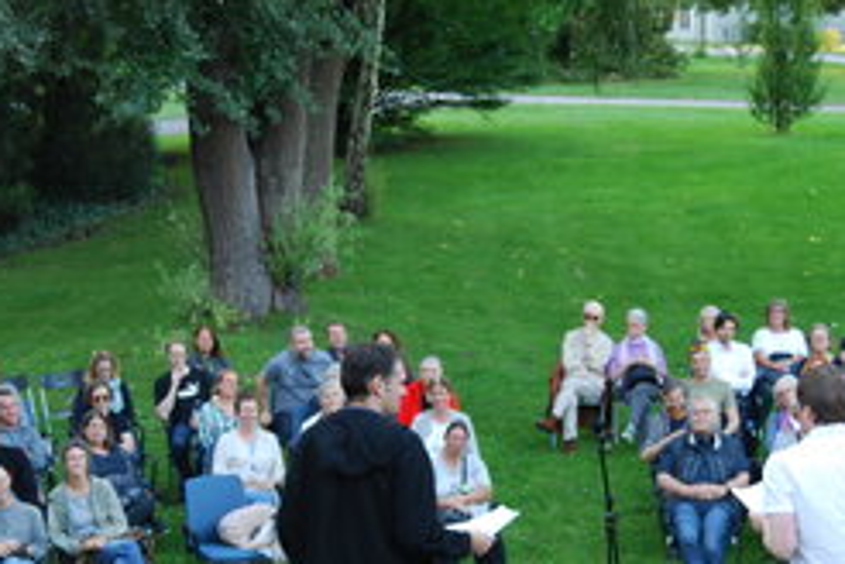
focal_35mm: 96
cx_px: 422
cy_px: 454
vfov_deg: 14.2
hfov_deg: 21.3
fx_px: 2251
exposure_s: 1/30
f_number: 4.8
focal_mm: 35
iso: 200
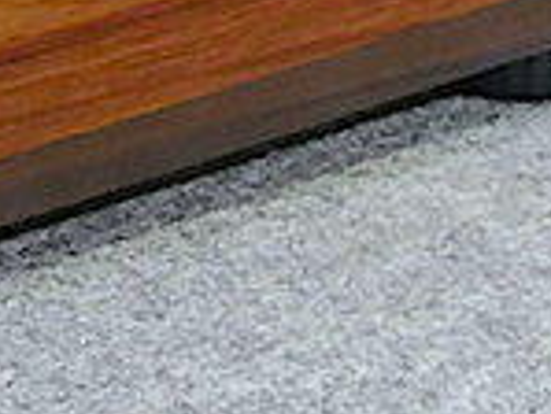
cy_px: -229
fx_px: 8093
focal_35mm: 508
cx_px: -666
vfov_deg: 2.9
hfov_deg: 3.8
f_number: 4.7
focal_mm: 14.1
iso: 200
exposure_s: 1/6
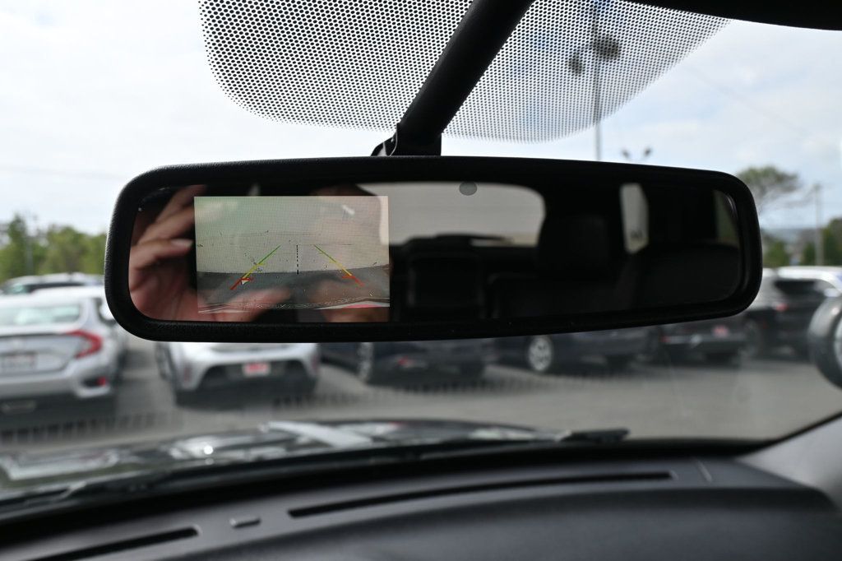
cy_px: 280
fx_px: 684
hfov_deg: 63.2
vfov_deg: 44.6
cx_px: 421
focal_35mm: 29
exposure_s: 1/250
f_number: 5.6
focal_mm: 19.5
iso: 160
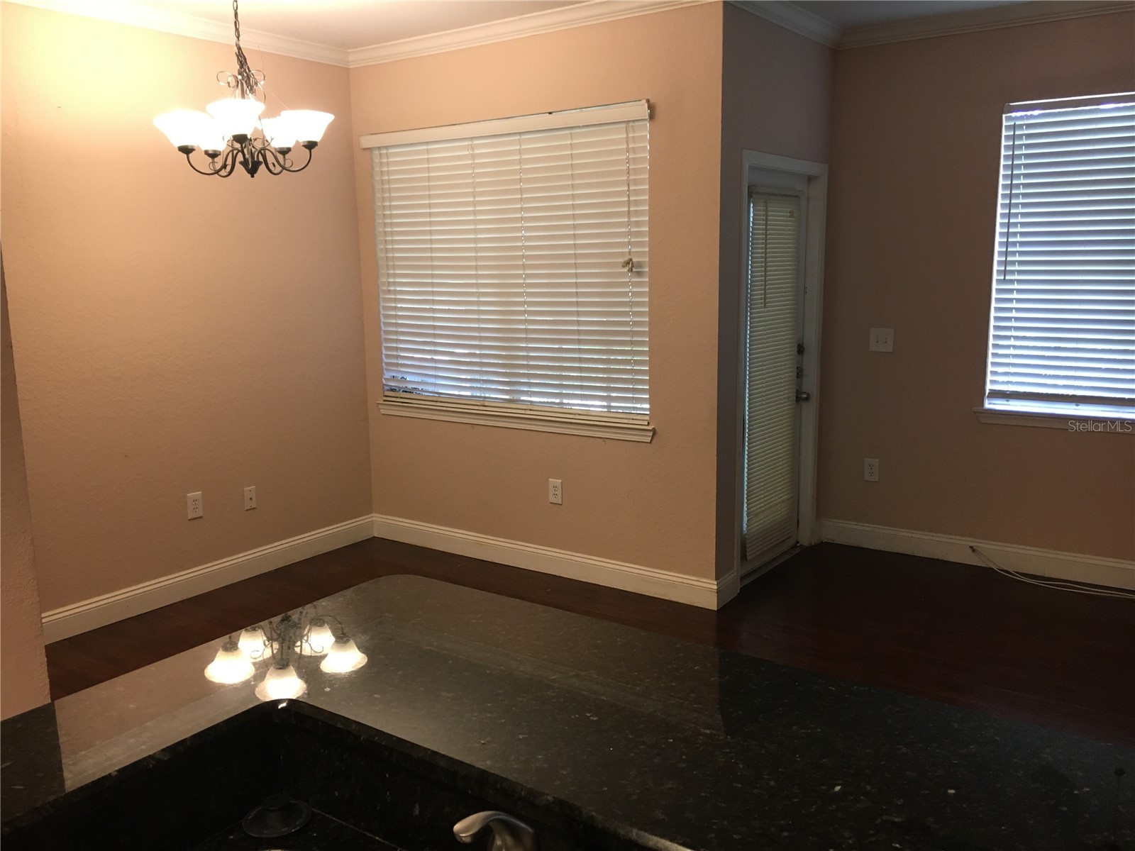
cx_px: 568
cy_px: 426
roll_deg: +0.8
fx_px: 951
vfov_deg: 48.2
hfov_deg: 61.7
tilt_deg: -10.1
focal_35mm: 29
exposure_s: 1/30
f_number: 2.2
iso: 100
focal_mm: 4.15
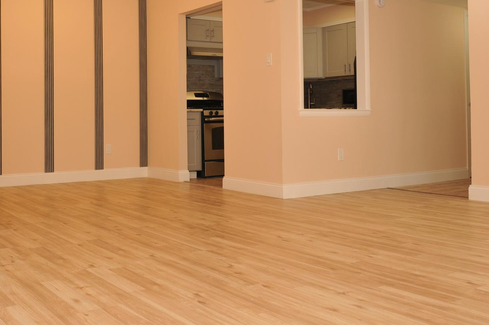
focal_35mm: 40
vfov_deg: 33.1
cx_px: 153
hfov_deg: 47.7
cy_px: 102
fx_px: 540
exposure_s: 1/60
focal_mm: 17
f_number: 5
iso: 200
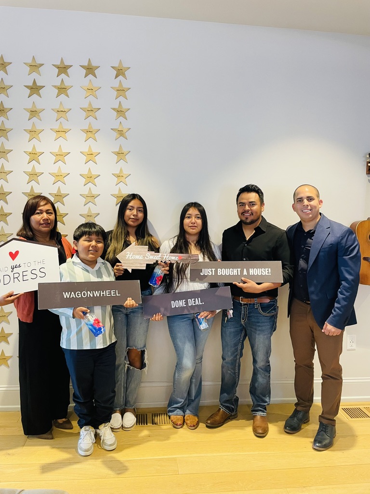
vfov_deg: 67.3
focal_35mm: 26
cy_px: 247
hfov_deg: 53.1
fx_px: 371
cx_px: 185
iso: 125
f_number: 1.6
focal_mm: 4.2
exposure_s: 1/60
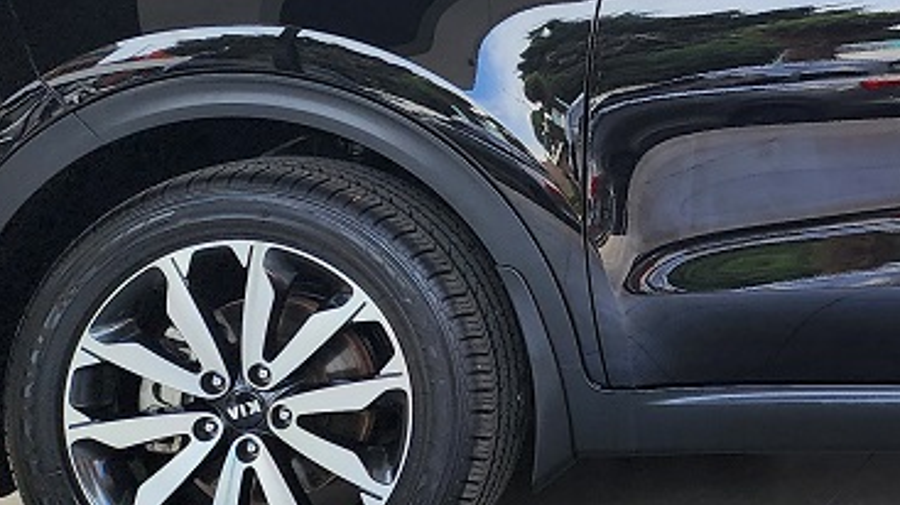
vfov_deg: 14.4
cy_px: -37
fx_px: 1956
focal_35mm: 82
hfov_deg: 22.4
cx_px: 1253
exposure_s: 1/180
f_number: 1.8
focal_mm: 6.4
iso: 40
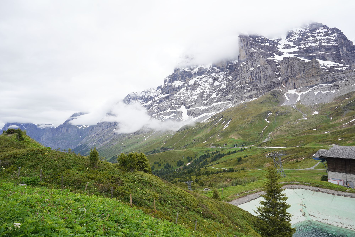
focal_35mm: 24
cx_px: 178
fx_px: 237
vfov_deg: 53.1
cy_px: 118
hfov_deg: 73.7
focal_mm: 24
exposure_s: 1/100
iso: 100
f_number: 10
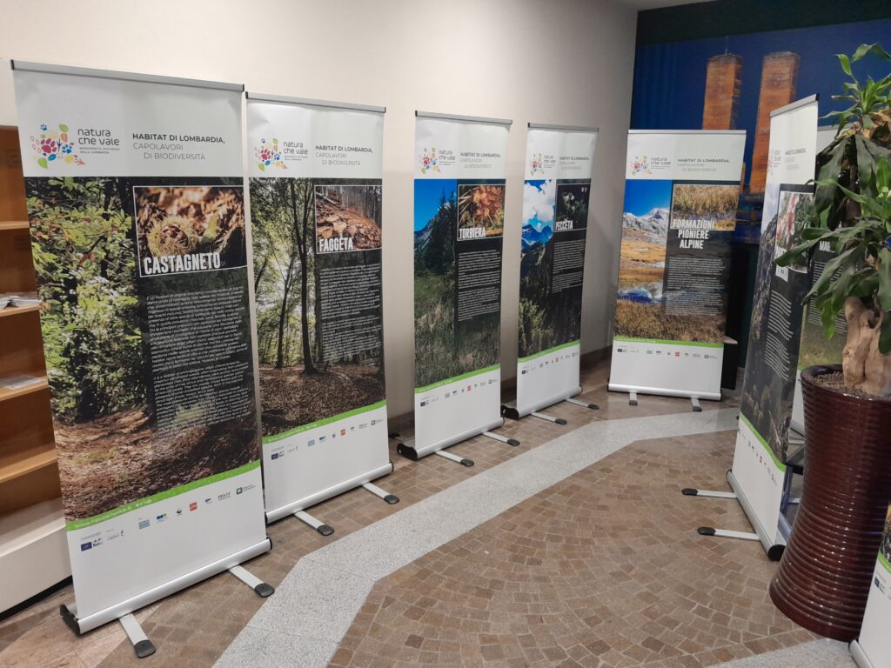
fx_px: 669
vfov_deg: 53.1
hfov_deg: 67.3
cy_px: 334
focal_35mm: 26
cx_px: 446
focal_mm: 3.98
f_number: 1.8
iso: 320
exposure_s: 1/50
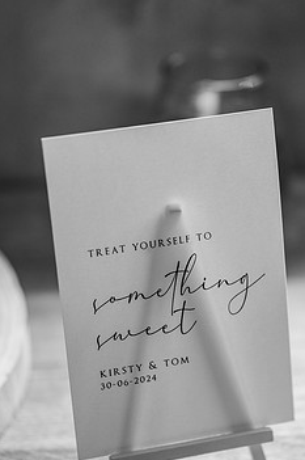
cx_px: 190
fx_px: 1389
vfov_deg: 18.8
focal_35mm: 109
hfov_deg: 12.5
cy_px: 282
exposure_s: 1/200
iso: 450
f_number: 1.8
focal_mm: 85
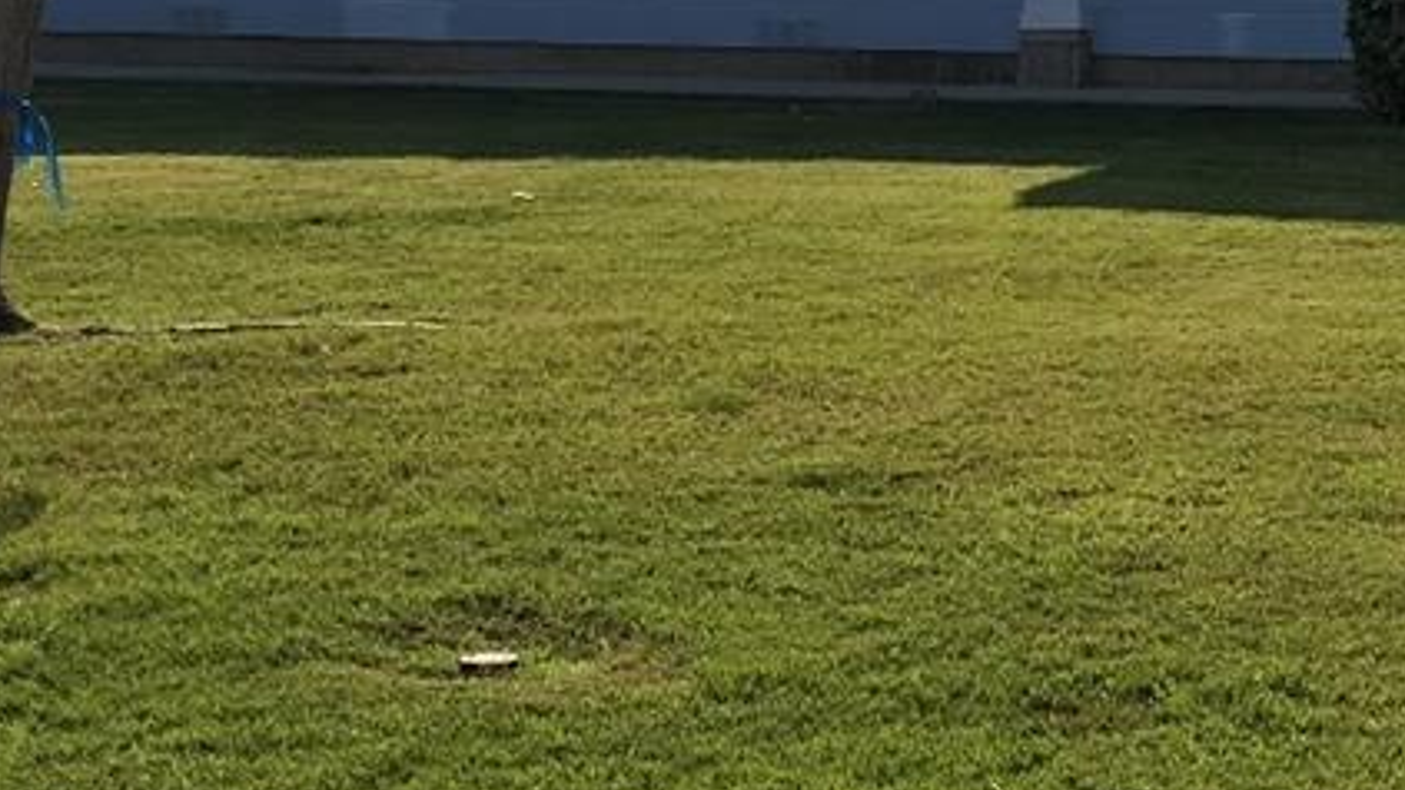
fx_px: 4173
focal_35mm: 112
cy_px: 202
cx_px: 983
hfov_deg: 19.0
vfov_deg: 10.8
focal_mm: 4.15
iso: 25
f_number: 2.2
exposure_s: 1/1876
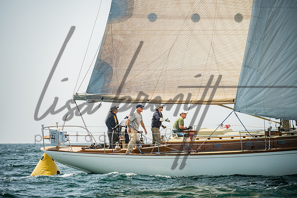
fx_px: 1650
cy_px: 99
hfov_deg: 10.3
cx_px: 148
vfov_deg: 6.9
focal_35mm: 200
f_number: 6.3
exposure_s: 1/500
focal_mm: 200
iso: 320
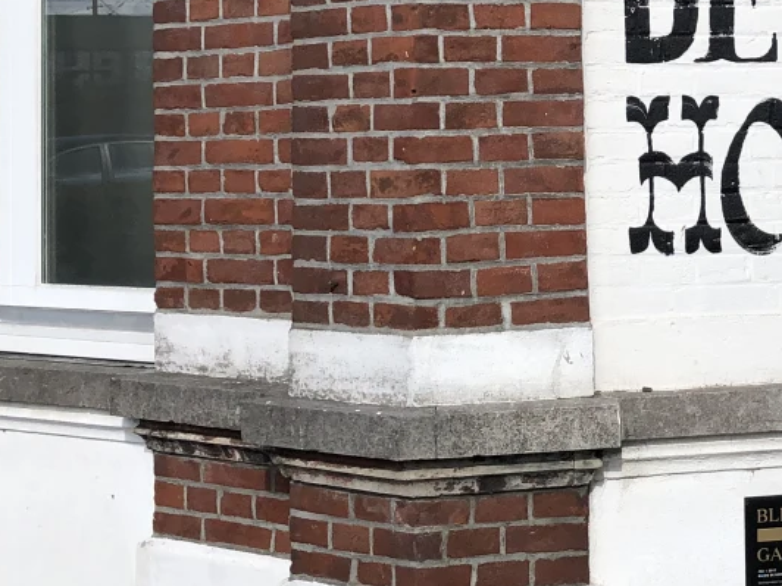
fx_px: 1785
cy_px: 76
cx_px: 757
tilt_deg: +4.9
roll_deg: +0.9
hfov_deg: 23.8
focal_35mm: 79
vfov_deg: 18.4
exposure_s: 1/2667
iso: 20
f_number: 1.8
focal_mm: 4
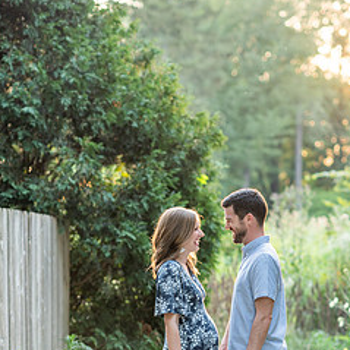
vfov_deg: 12.8
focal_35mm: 136
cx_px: 217
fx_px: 1556
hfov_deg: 12.8
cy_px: 275
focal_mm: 85
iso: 250
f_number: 2.5
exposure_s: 1/250
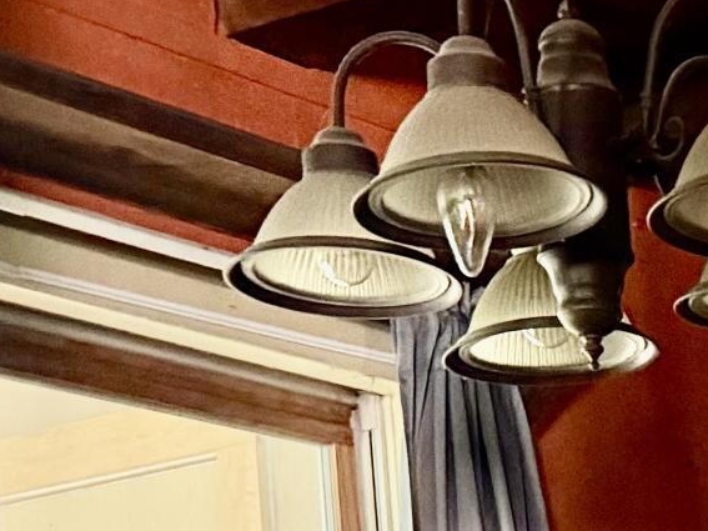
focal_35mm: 127
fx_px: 2597
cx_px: 1140
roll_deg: +2.7
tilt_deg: -3.4
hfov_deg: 14.3
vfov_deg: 10.5
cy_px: 1138
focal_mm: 6.76
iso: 1250
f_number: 1.78
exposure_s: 1/30
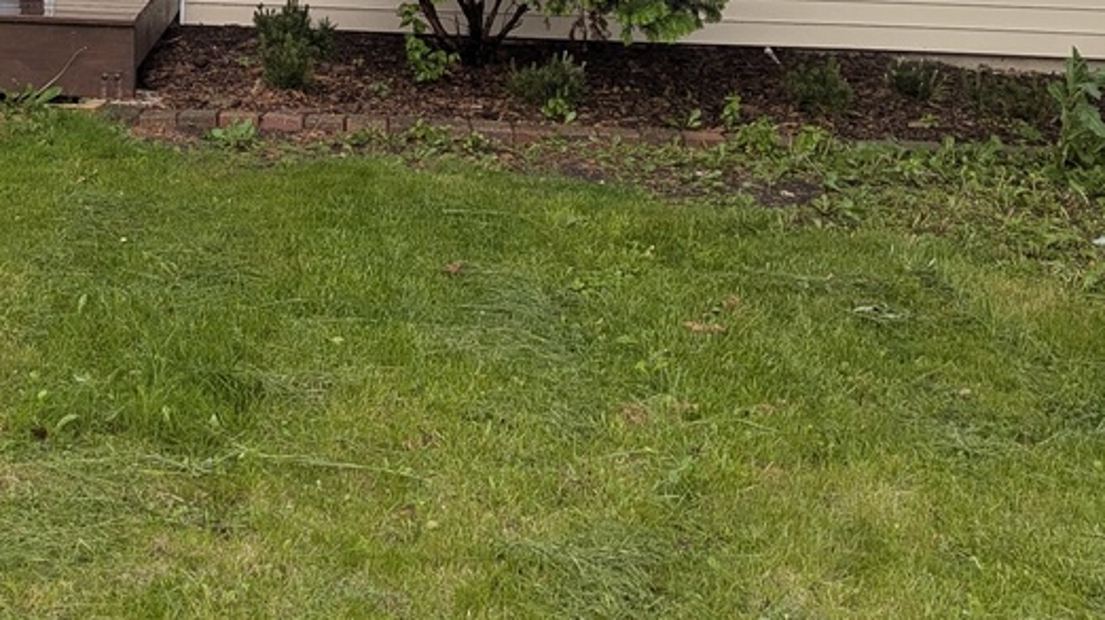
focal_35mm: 72
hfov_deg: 27.8
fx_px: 2109
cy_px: -104
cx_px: 25
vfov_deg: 16.1
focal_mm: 6.81
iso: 45
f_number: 1.85
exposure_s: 1/175
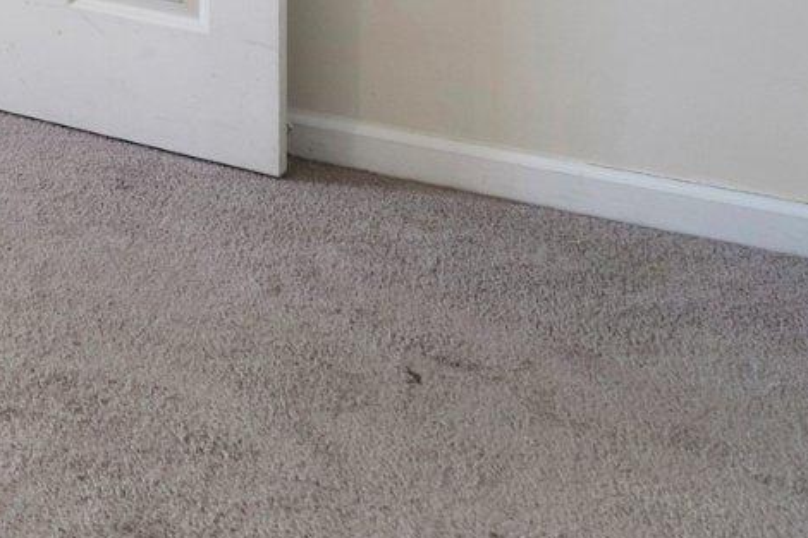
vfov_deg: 15.4
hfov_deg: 19.5
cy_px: -480
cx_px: -693
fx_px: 1660
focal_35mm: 74
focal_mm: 17
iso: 640
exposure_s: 1/5
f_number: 8
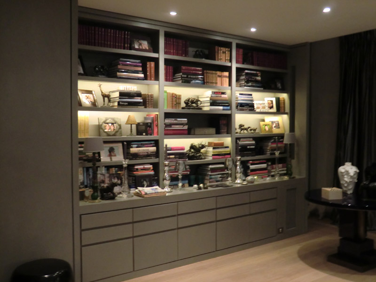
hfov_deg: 54.0
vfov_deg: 41.8
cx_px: 188
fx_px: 369
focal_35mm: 34
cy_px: 141
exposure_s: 1/5
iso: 400
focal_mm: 6.1
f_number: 3.6
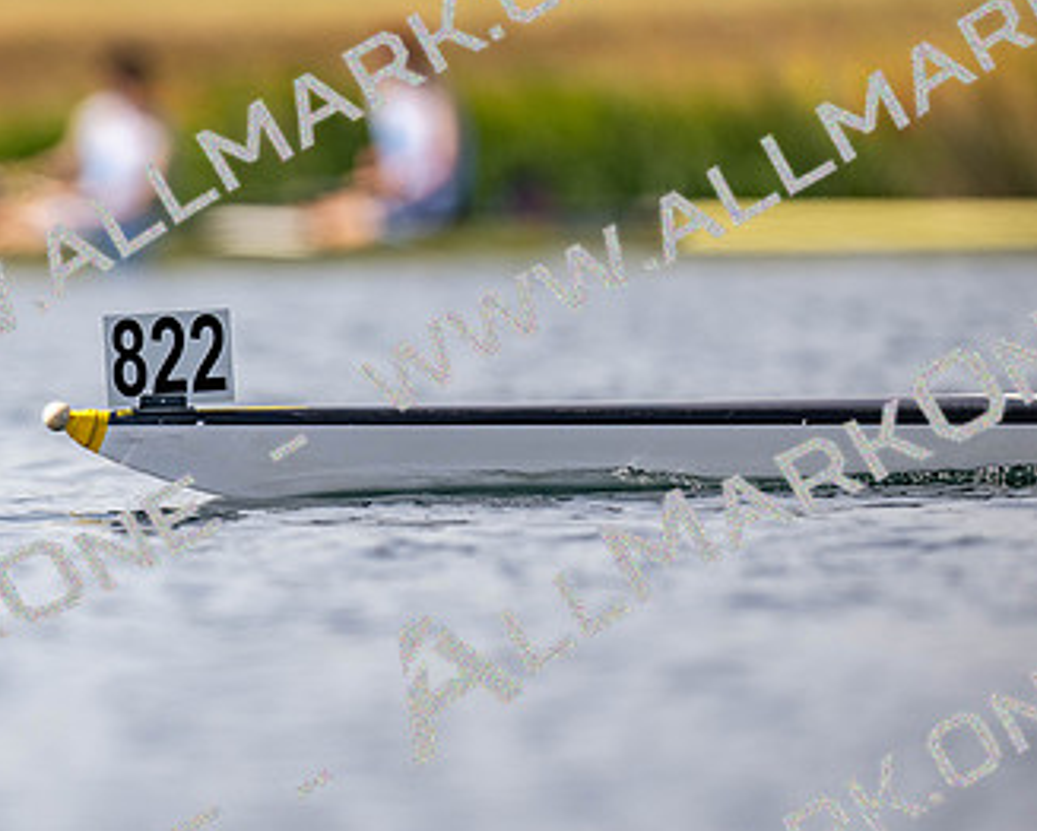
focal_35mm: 998
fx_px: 30648
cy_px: 465
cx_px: 127
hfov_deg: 1.9
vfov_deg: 1.6
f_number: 4
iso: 140
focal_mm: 600
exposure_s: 1/2500
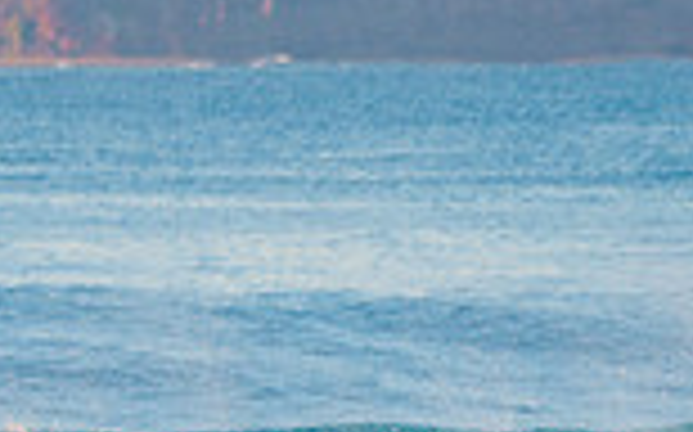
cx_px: -50
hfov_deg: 2.0
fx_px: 20326
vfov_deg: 1.2
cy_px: 538
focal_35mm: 1077
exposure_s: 1/400
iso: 280
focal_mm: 280
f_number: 5.6
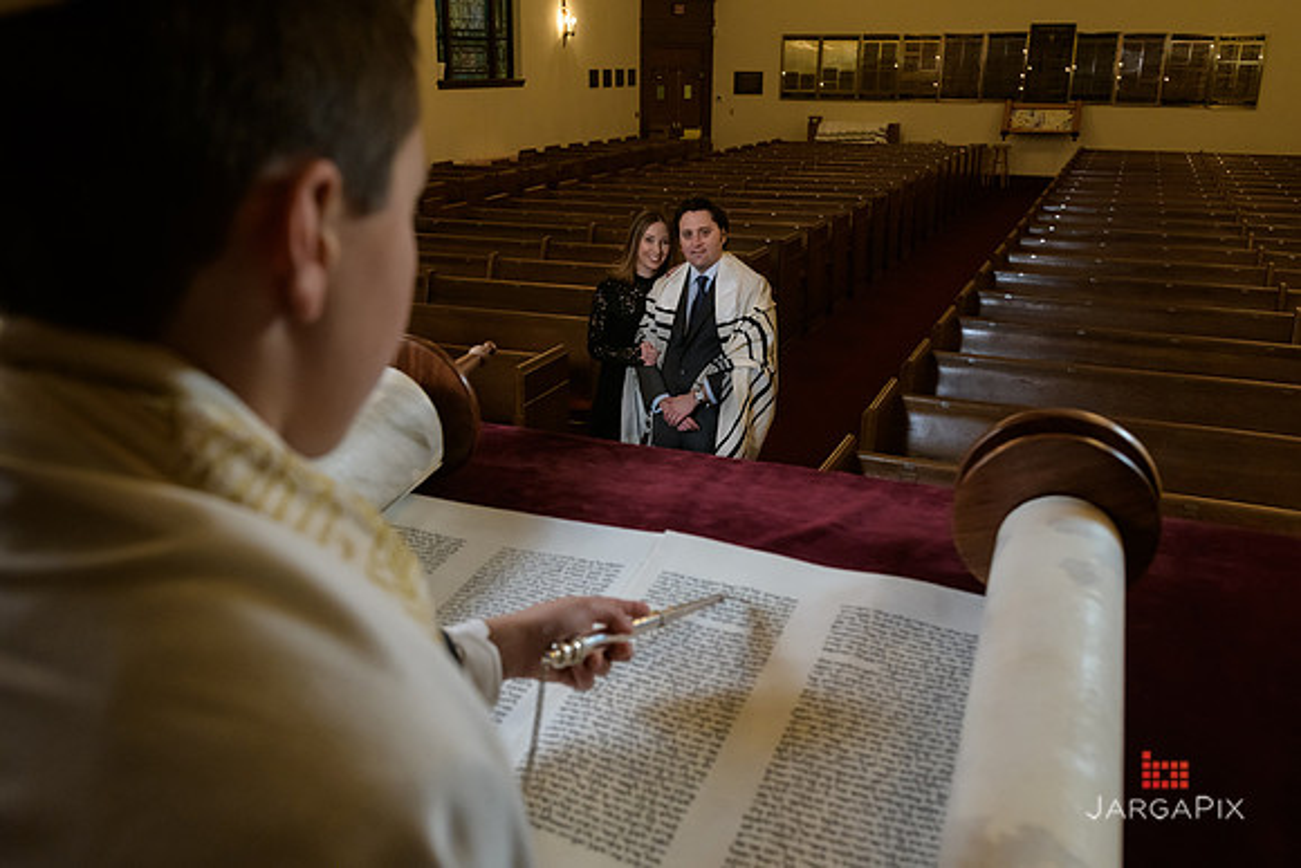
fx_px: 1179
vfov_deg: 40.4
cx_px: 611
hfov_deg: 57.7
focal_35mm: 33
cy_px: 449
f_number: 5.6
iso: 1600
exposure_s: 1/125
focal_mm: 28
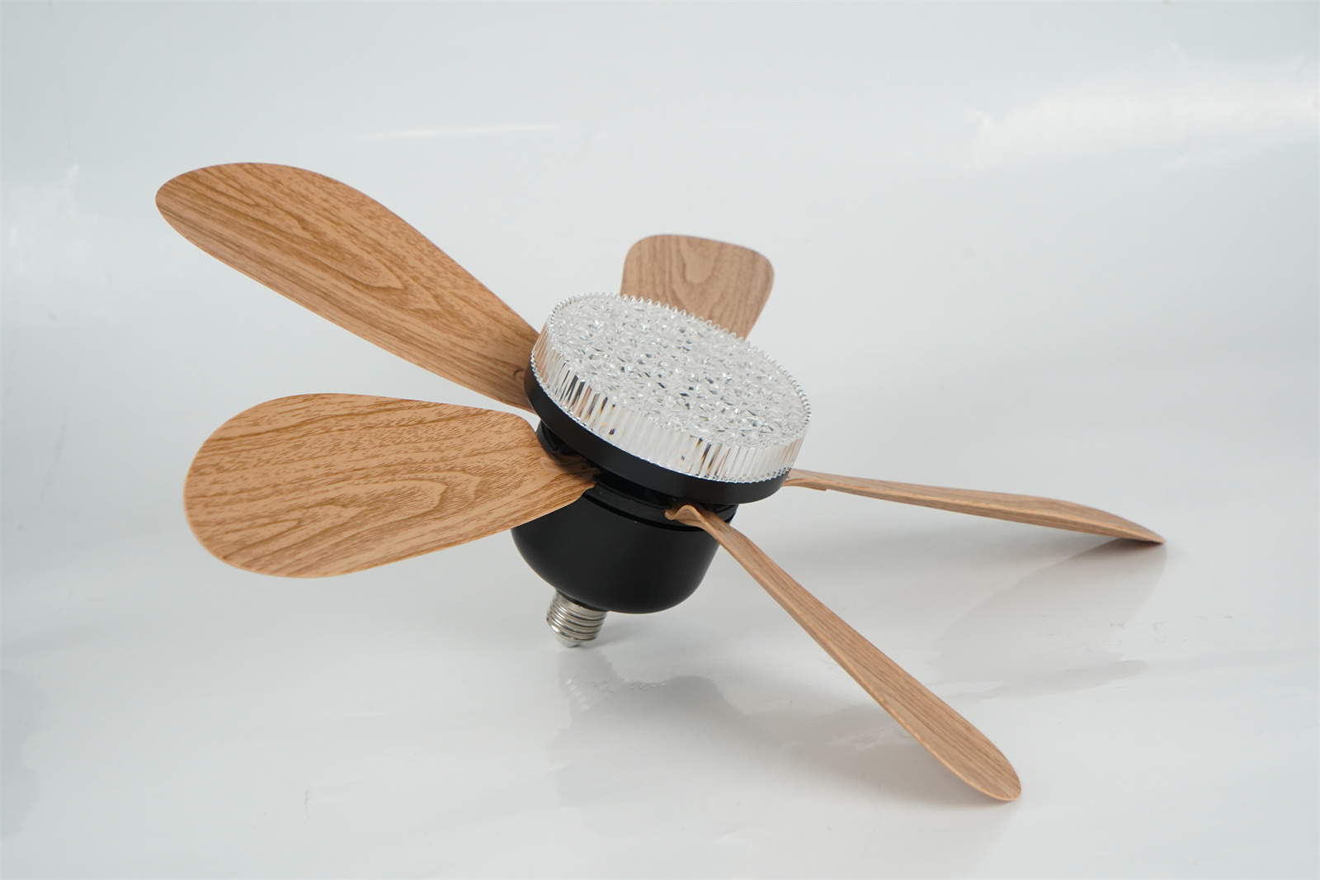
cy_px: 440
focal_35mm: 63
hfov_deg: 31.9
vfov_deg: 21.6
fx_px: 2309
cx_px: 660
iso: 2000
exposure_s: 1/60
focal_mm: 63
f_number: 8
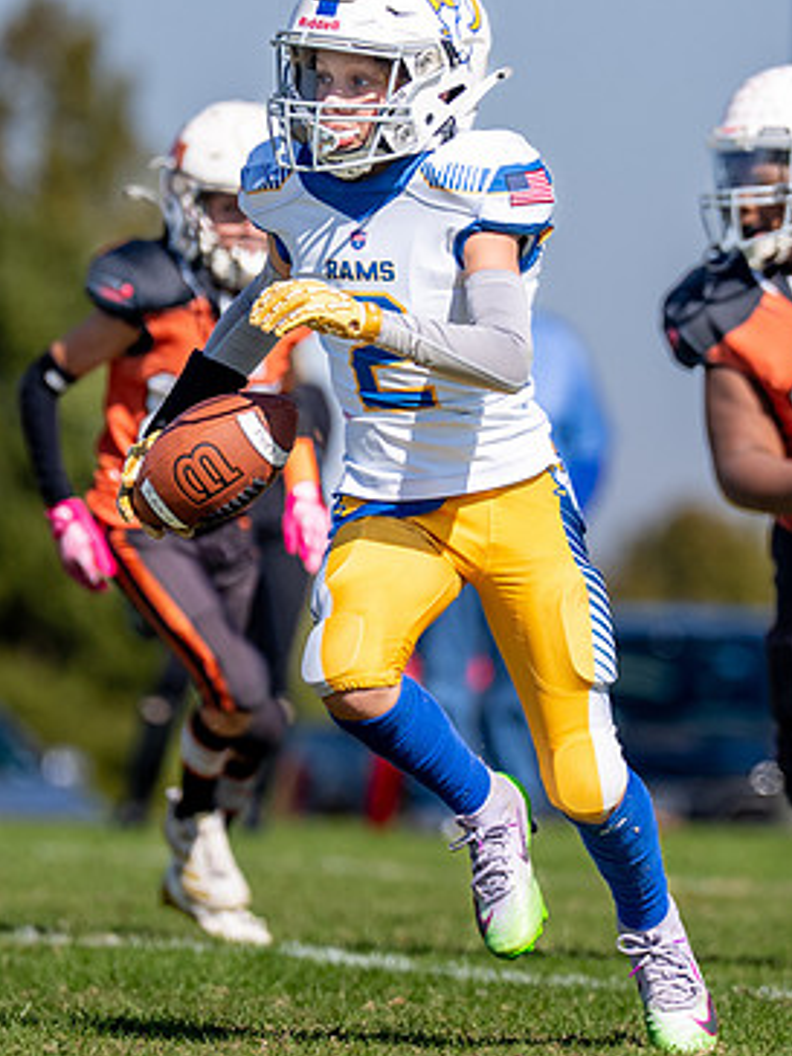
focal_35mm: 662
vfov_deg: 3.0
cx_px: 571
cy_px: 482
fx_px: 20195
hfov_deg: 2.2
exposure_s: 1/4000
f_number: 2.8
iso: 100
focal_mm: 200
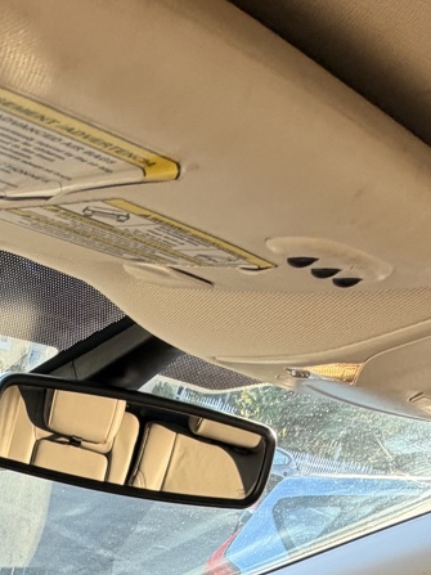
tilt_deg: -37.5
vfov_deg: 24.8
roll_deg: -13.1
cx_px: -47
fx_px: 781
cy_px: 953
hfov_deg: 28.0
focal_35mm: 47
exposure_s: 1/121
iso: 80
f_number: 2.2
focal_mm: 2.22
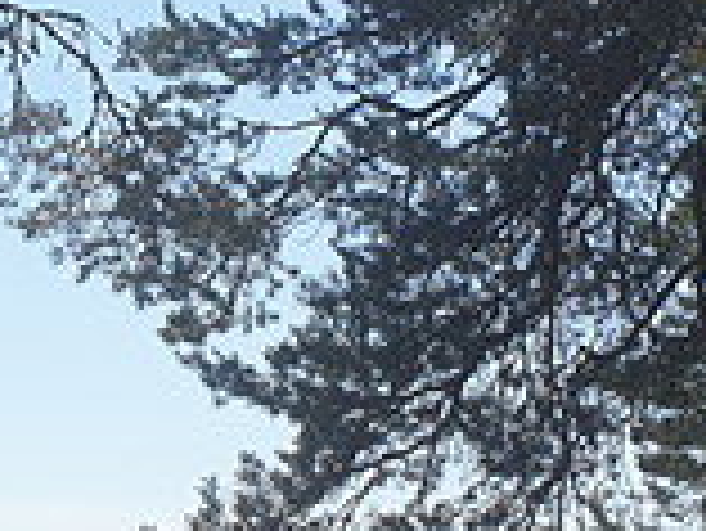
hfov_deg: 12.1
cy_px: 328
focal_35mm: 159
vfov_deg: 9.3
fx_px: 3245
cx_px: -166
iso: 50
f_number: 2.4
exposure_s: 1/1808
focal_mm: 4.3
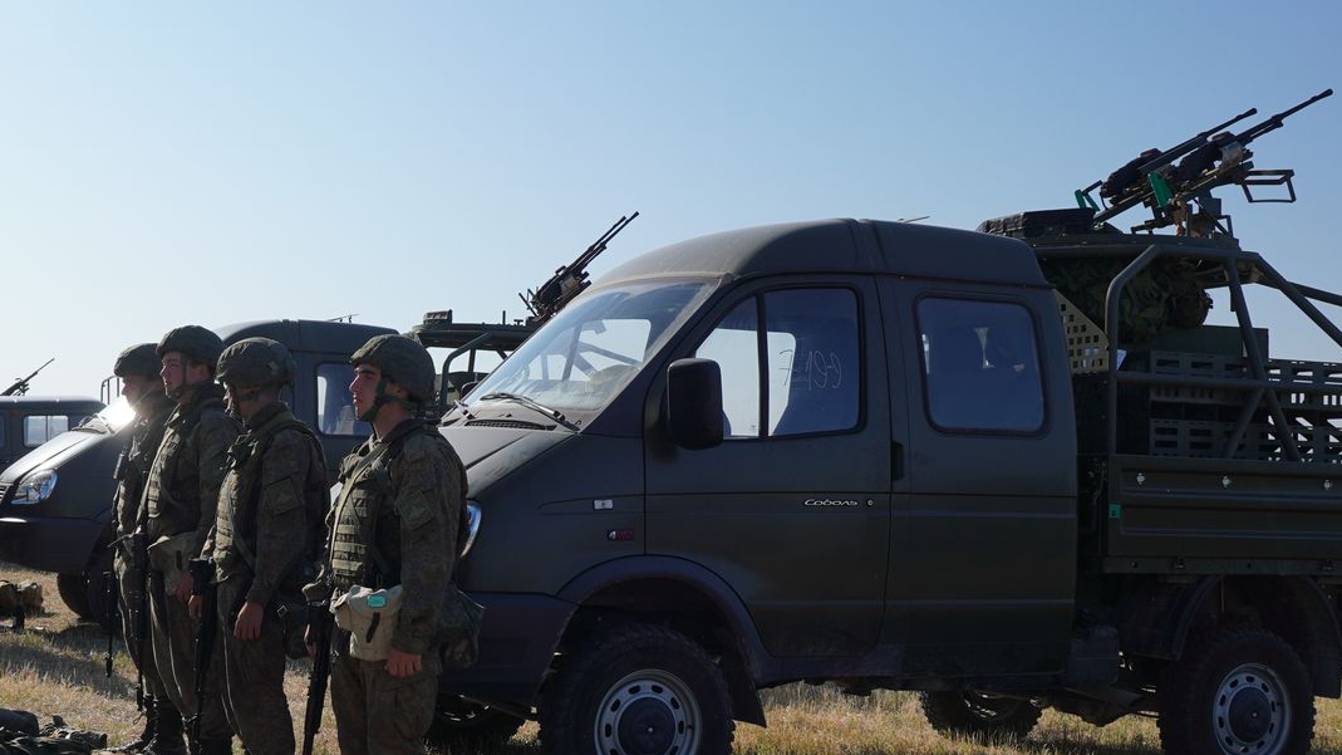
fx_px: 1778
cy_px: 393
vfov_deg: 24.0
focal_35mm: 50
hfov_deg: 40.9
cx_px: 463
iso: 100
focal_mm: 17
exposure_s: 1/320
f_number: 4.5
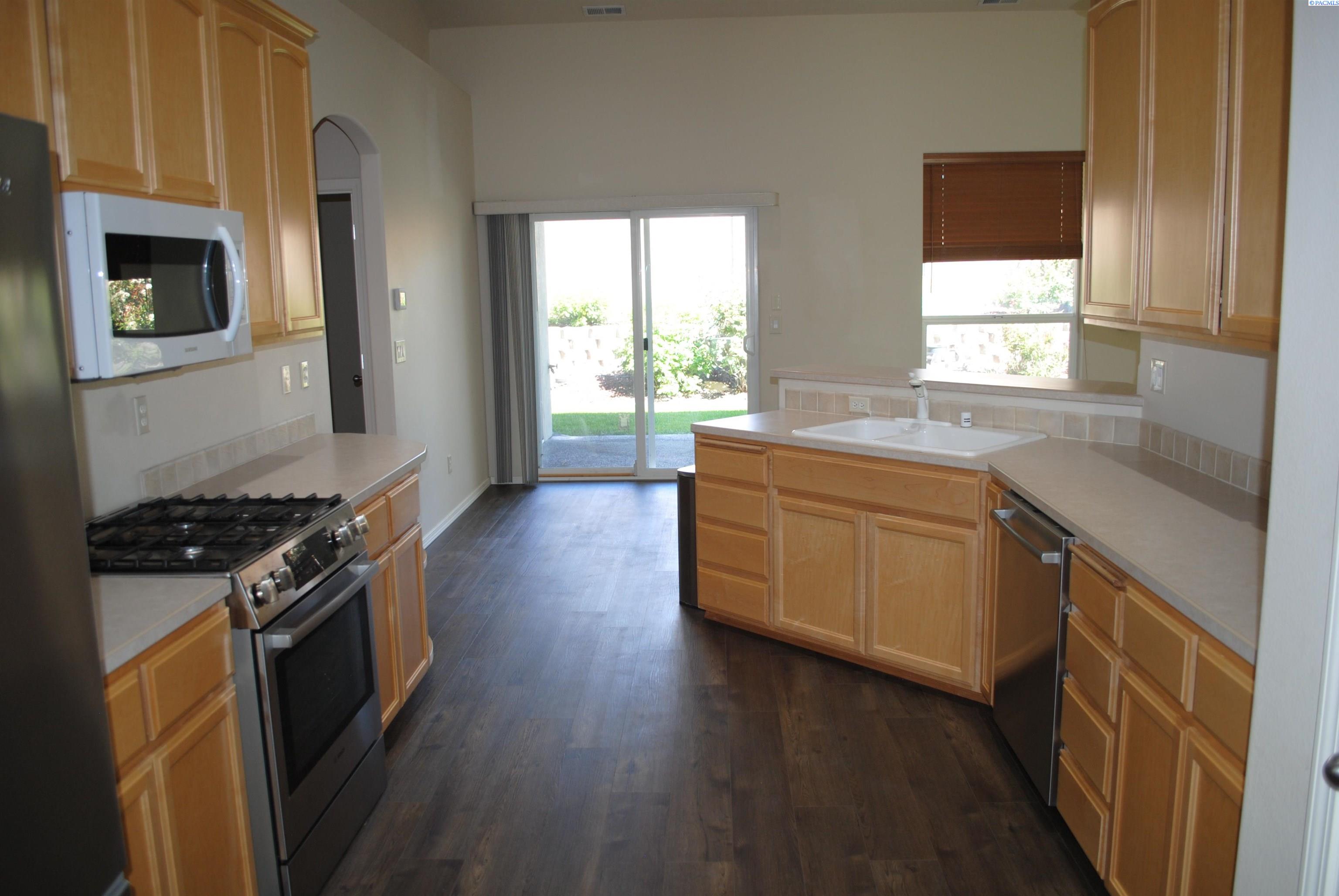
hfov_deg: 67.3
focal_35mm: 27
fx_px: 1005
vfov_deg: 48.0
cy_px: 448
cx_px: 670
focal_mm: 18
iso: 200
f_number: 3.5
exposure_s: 1/60
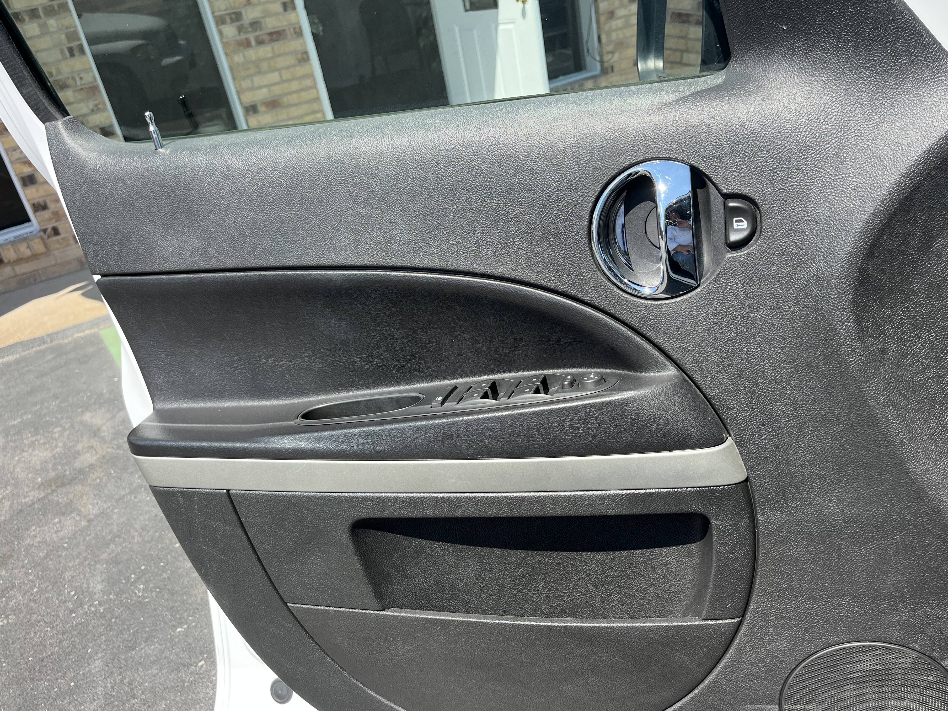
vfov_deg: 48.1
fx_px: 794
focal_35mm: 29
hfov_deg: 61.6
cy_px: 395
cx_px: 499
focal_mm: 5.1
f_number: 1.6
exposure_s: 1/1225
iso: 50
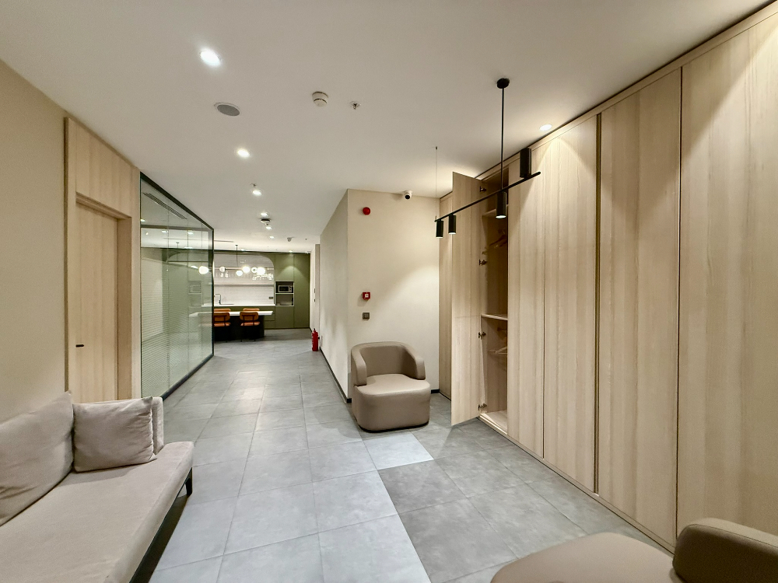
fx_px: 315
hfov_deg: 102.1
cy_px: 292
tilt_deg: +0.1
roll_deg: -0.6
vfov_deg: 85.7
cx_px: 389
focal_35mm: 14
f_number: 2.2
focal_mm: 2.22
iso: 500
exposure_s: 1/100
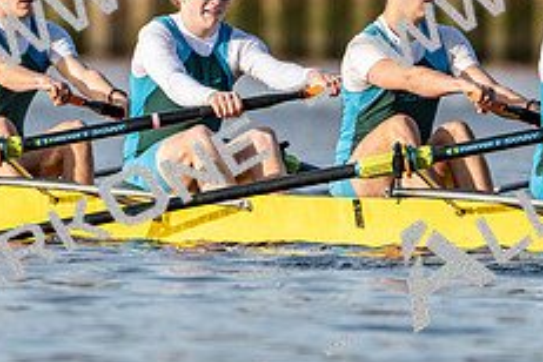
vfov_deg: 0.9
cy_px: 109
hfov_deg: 1.4
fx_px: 22759
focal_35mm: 1509
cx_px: 200
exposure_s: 1/2000
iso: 500
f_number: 6.3
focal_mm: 600
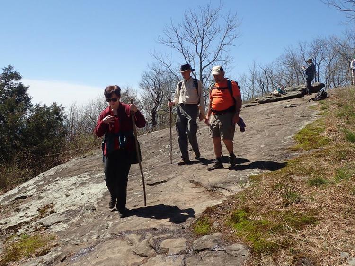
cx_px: 178
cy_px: 133
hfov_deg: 49.0
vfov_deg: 37.7
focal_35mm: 38
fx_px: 390
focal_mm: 6.86
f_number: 10
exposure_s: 1/400
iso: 400
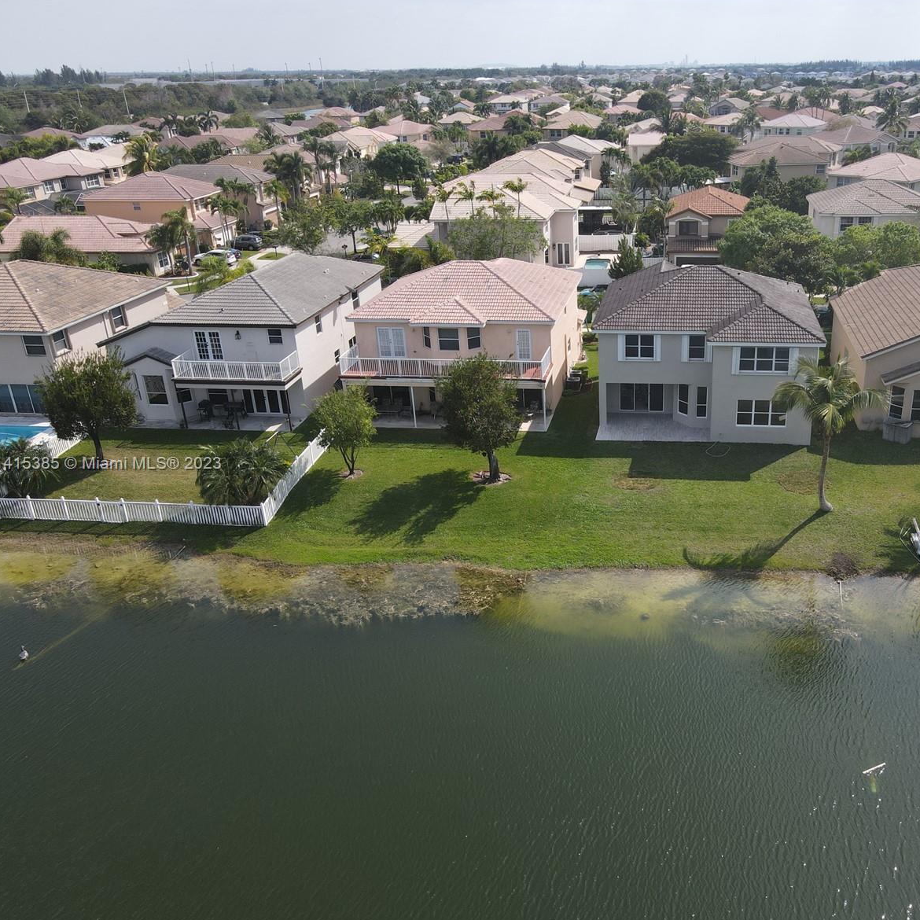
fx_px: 872
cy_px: 465
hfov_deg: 54.7
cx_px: 599
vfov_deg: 55.6
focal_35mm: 29
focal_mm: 4.5
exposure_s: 1/640
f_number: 2.8
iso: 100
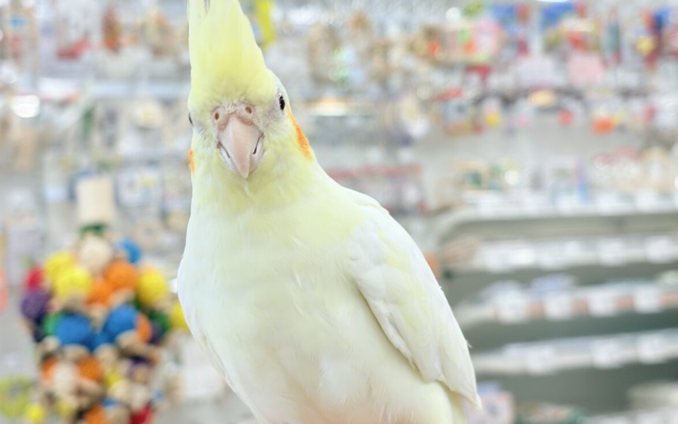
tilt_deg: +6.1
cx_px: 337
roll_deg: +5.2
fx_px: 1035
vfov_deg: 23.1
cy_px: 185
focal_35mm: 56
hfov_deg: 36.3
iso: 40
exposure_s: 1/50
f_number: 1.6
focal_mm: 5.96
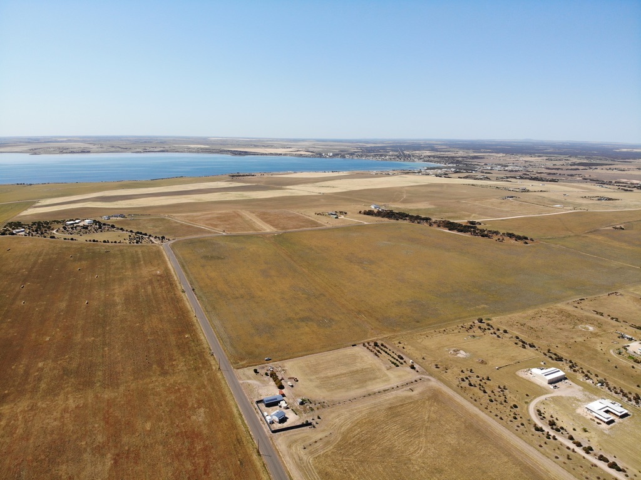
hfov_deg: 71.6
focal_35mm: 24
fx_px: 444
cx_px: 320
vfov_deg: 56.8
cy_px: 240
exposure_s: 1/1052
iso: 100
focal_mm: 4.5
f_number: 2.8
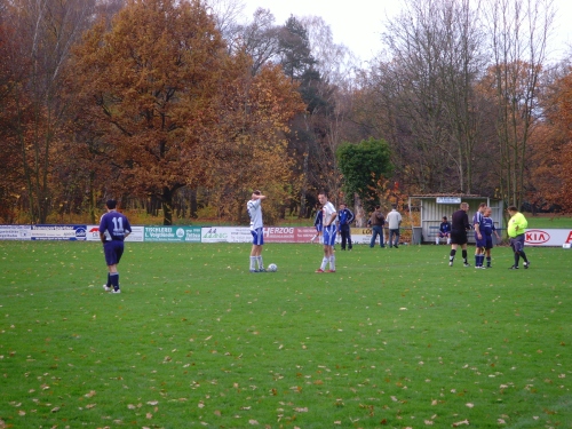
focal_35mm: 117
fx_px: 1933
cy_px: 214
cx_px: 286
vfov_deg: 12.7
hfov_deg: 16.8
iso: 100
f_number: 4.5
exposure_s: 1/60
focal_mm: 19.8
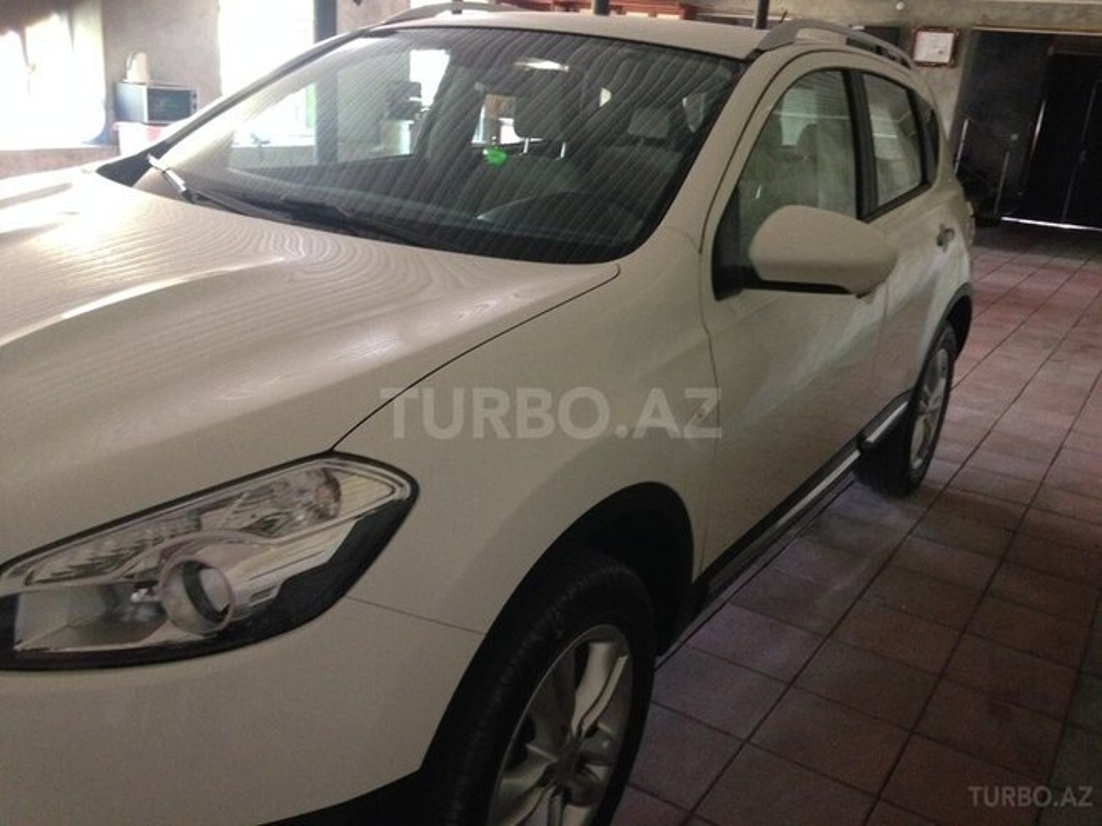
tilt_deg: -19.4
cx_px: 551
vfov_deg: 42.9
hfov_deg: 55.4
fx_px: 1051
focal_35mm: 33
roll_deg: -5.8
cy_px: 413
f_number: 2.4
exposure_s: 1/20
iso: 320
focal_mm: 4.12
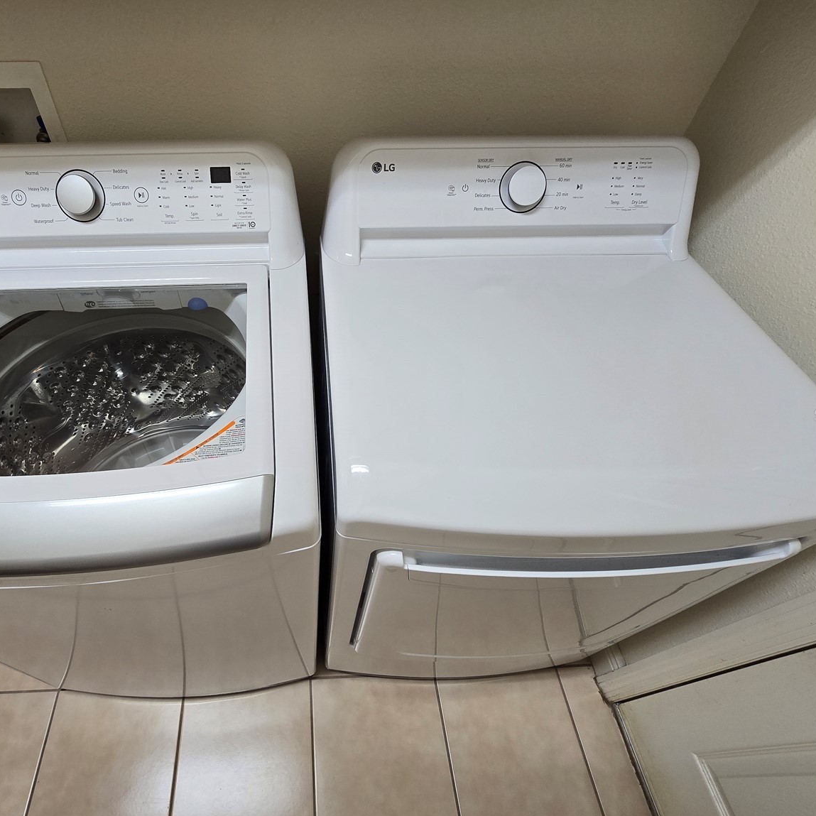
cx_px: 313
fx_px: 427
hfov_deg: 86.0
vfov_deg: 87.4
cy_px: 415
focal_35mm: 16
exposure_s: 1/60
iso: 100
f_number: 2.2
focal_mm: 2.2
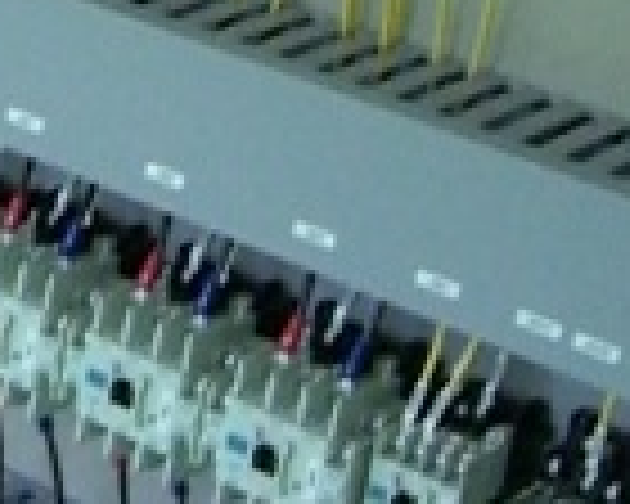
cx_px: -436
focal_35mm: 169
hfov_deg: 10.8
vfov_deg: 9.0
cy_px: -202
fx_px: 3151
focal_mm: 6.2
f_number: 2.7
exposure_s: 1/40
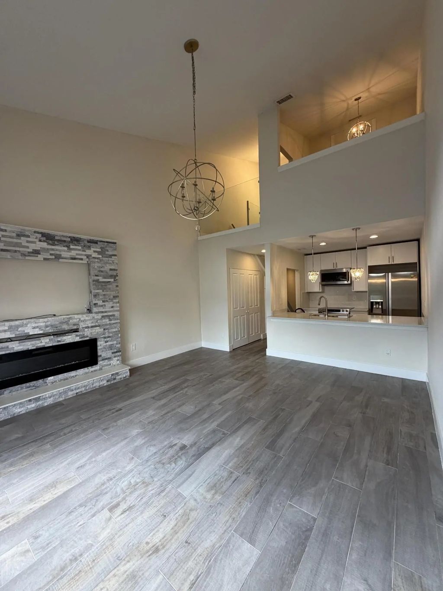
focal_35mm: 14
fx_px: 239
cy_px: 296
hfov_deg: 85.7
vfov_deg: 102.1
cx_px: 222
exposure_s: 1/120
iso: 160
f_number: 2.2
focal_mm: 2.22
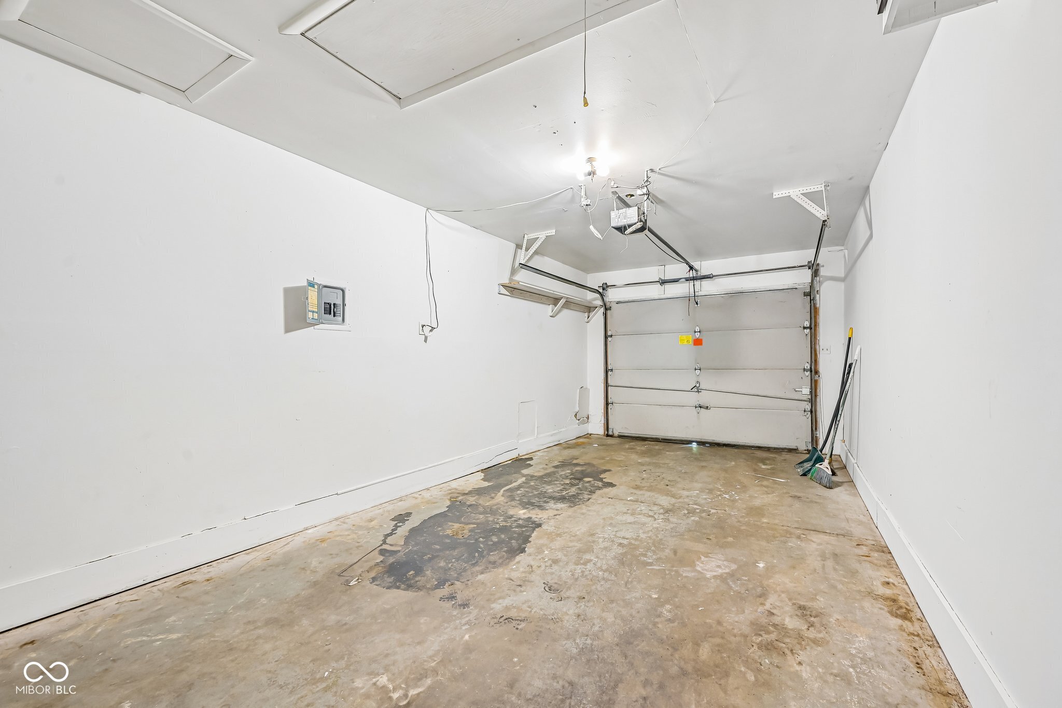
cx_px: 531
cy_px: 354
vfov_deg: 81.2
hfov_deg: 104.3
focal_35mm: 14
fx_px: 413
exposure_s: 1/4
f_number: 8
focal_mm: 14
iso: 400
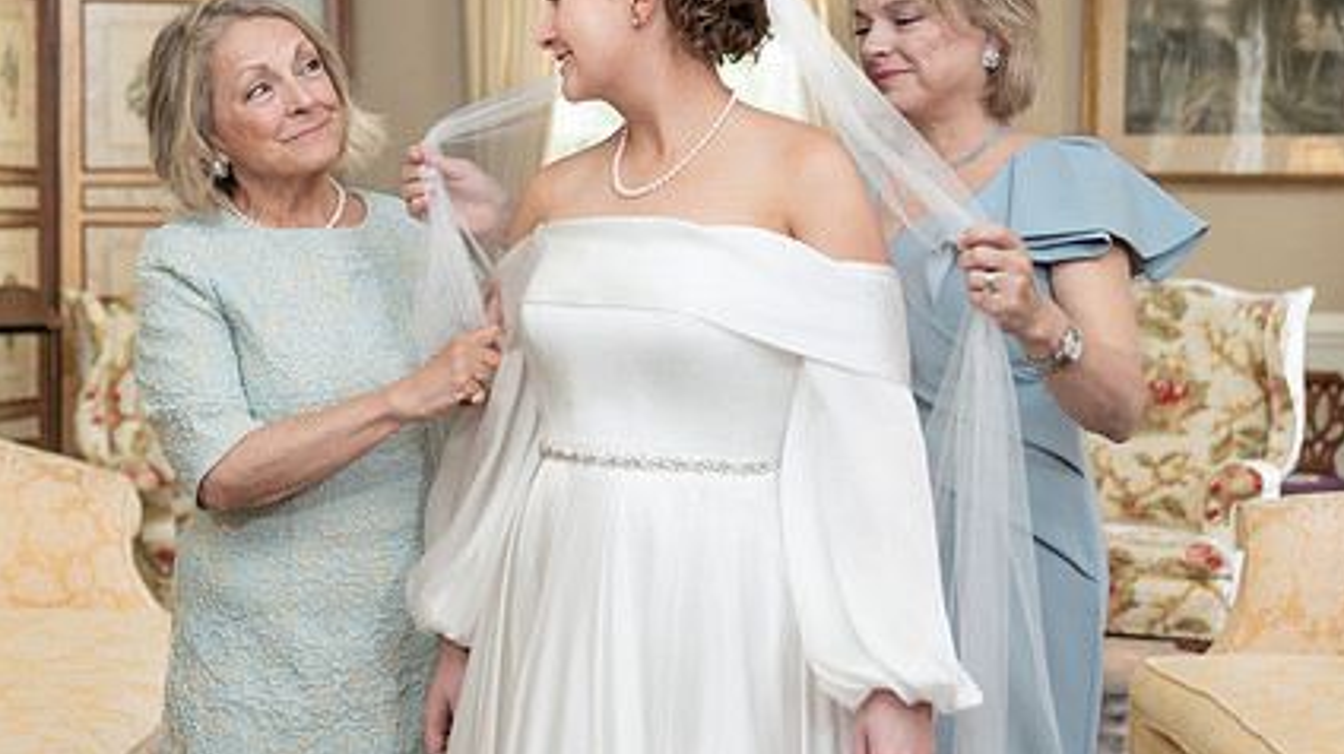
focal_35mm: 66
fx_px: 2351
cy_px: 284
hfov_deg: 31.9
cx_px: 609
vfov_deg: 18.2
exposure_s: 1/250
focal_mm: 46
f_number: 2.8
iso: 800
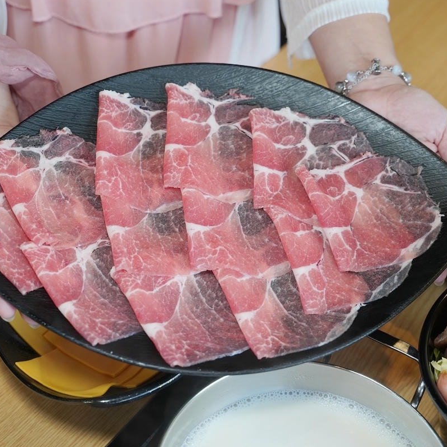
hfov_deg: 29.1
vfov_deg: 29.1
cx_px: 215
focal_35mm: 59
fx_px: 862
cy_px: 223
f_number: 4
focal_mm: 46
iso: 1000
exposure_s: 1/160
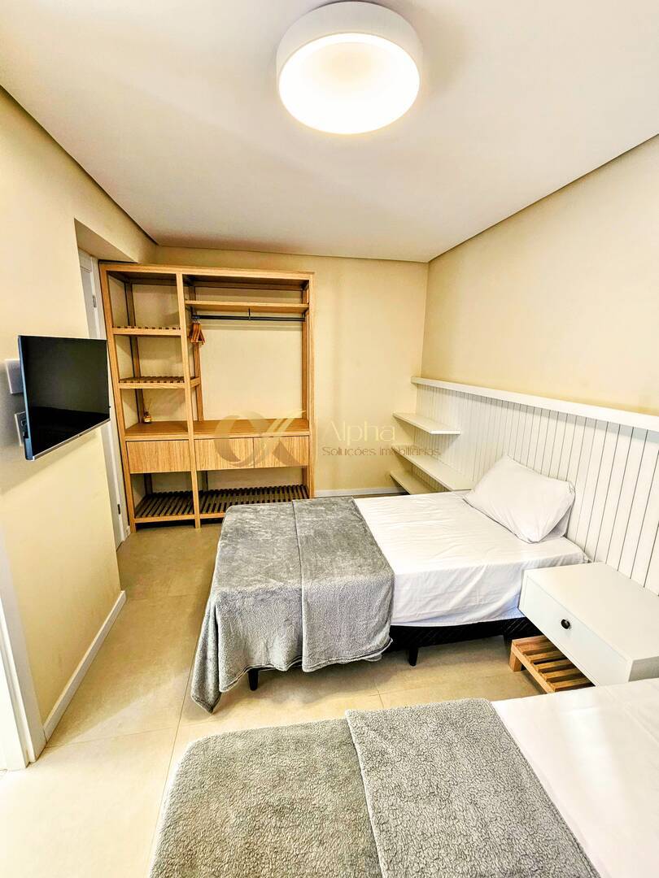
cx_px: 330
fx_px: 330
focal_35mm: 13
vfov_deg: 106.2
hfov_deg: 89.9
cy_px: 439
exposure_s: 1/60
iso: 160
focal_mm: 2.2
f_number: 2.2
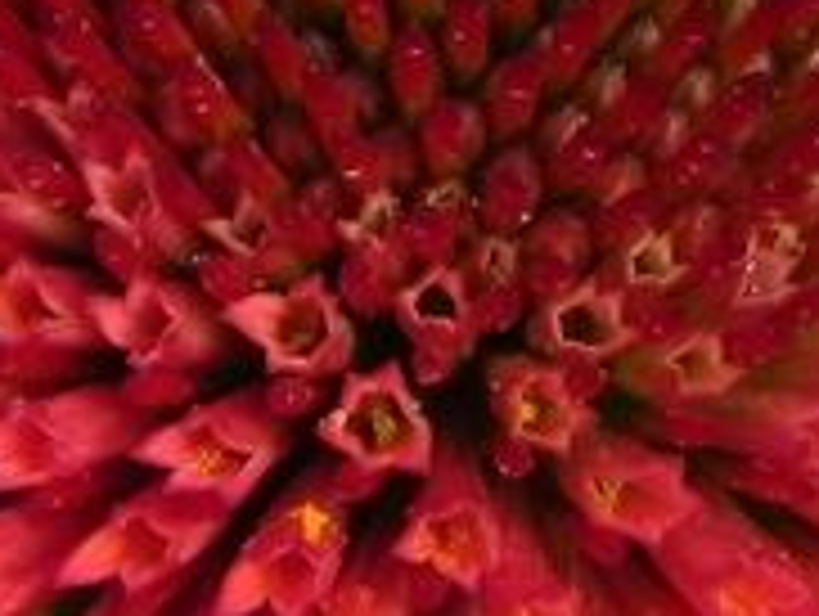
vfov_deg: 1.4
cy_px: 477
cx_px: 439
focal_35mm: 1076
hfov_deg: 1.8
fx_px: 25491
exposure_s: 1/400
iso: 160
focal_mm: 32.7
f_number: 5
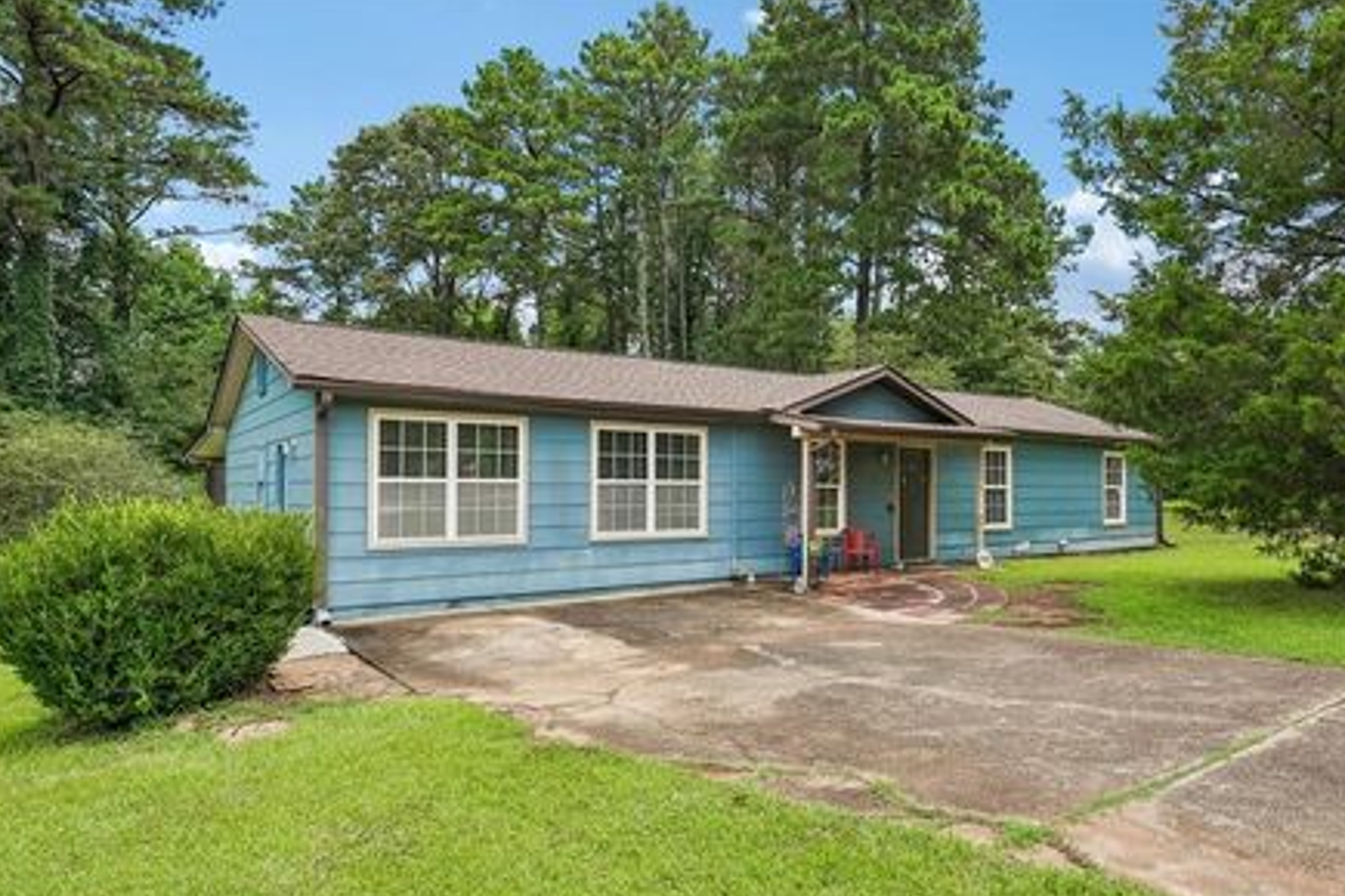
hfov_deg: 75.9
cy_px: 502
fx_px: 859
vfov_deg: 55.0
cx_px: 739
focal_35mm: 23
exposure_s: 1/1250
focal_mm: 20
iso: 800
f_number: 8
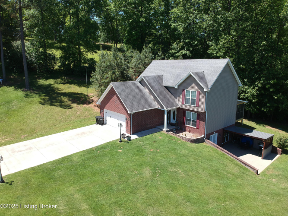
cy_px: 108
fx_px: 208
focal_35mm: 25
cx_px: 144
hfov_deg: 69.4
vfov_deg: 54.9
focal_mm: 4.49
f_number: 2.6
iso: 100
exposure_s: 1/500
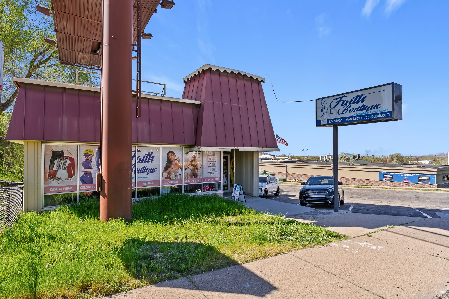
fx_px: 249
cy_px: 150
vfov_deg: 61.9
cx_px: 224
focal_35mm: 20
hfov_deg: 84.0
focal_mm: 20
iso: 100
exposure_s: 1/125
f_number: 10
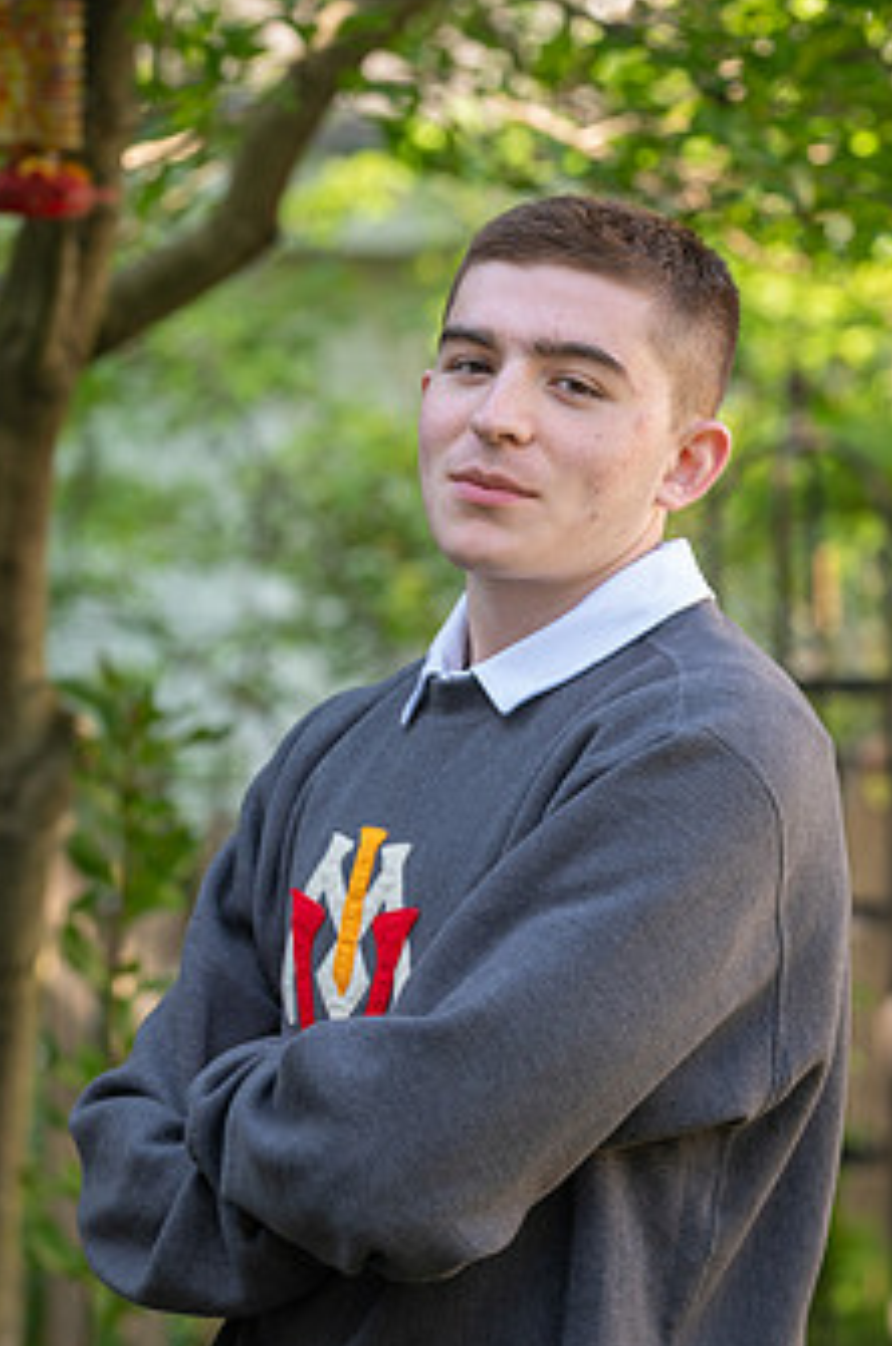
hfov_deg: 8.1
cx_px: 412
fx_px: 6269
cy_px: 631
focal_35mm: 168
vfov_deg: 12.3
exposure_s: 1/125
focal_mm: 125
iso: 250
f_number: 4
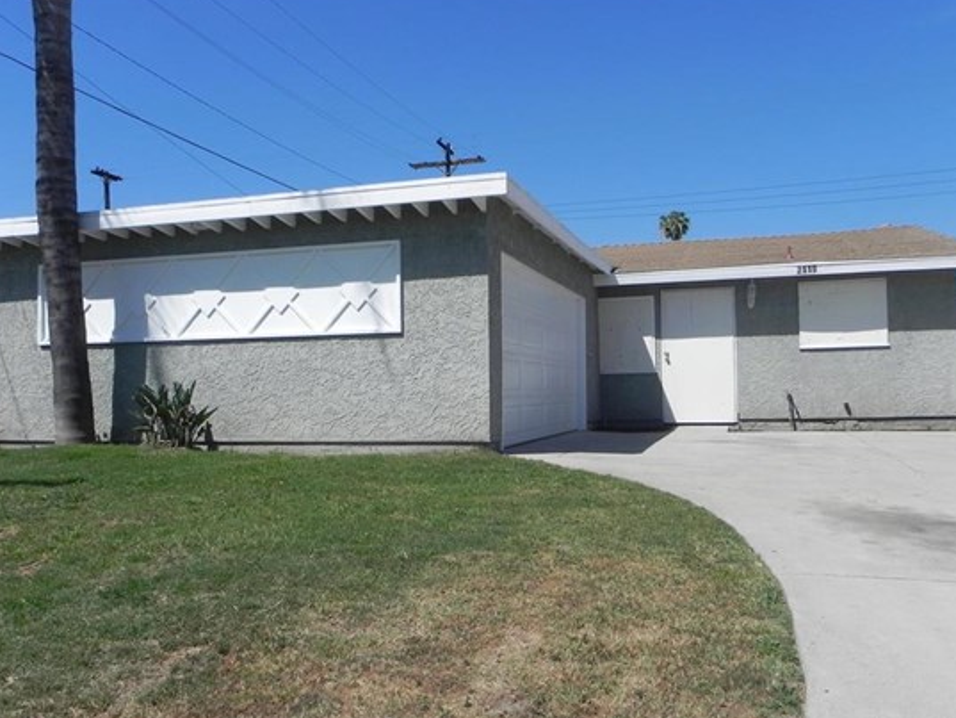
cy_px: 403
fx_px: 856
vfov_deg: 45.4
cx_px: 498
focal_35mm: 31
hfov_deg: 58.3
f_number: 8
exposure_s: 1/502
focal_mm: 4.6
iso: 160
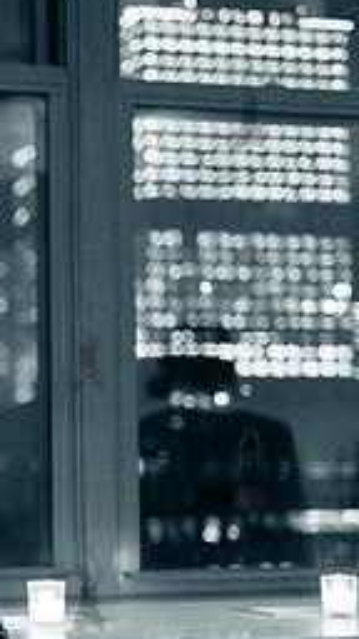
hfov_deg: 13.4
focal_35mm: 83
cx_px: -234
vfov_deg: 25.3
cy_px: 466
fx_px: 1405
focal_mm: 35
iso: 4000
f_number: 2
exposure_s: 1/100
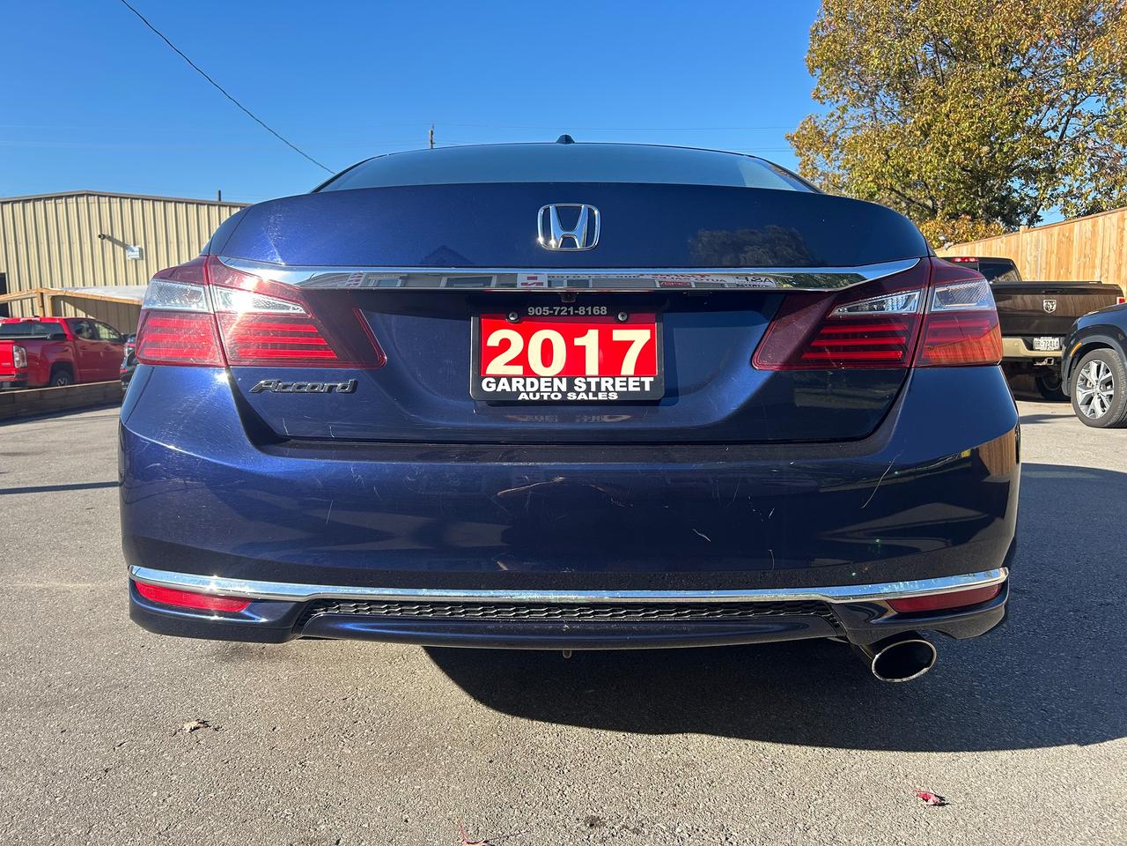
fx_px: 846
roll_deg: +0.8
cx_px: 564
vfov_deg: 53.1
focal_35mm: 26
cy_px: 423
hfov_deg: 67.3
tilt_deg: -5.7
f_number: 1.5
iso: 50
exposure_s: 1/1468
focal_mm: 5.7
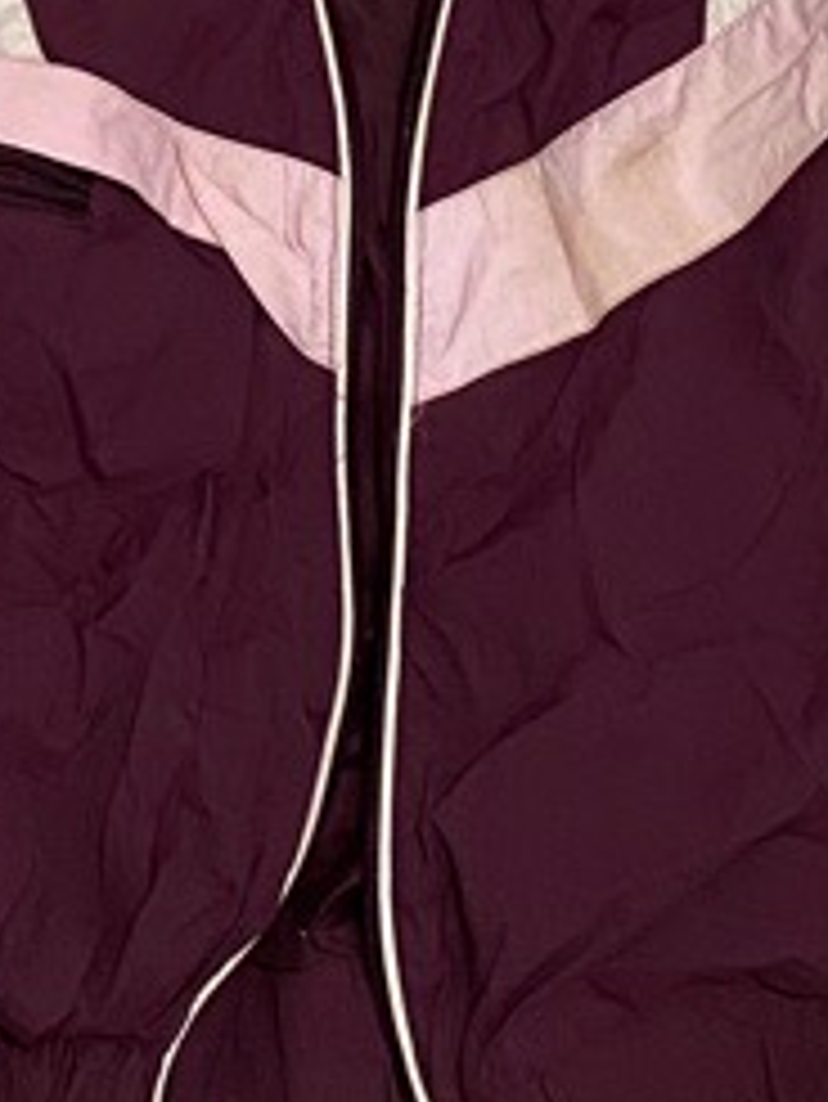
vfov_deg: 17.6
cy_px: -229
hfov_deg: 13.9
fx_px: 3378
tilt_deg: -77.7
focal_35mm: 106
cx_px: 252
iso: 500
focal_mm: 4.25
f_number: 1.8
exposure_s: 1/50
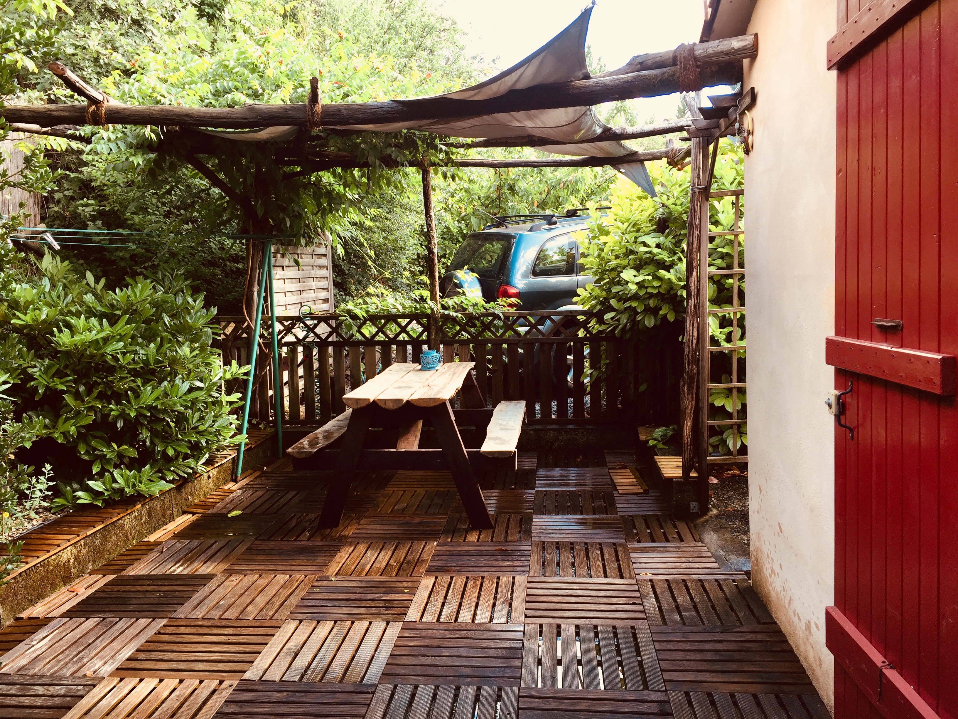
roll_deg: +1.0
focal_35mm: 29
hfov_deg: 61.7
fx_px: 803
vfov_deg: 48.2
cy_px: 360
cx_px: 479
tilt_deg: -5.4
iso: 32
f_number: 2.2
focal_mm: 4.15
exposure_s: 1/100
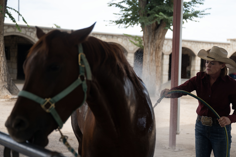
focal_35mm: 68
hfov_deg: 29.6
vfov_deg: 20.0
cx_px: 138
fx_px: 445
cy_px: 90
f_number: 2.8
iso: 100
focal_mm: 53
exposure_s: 1/750
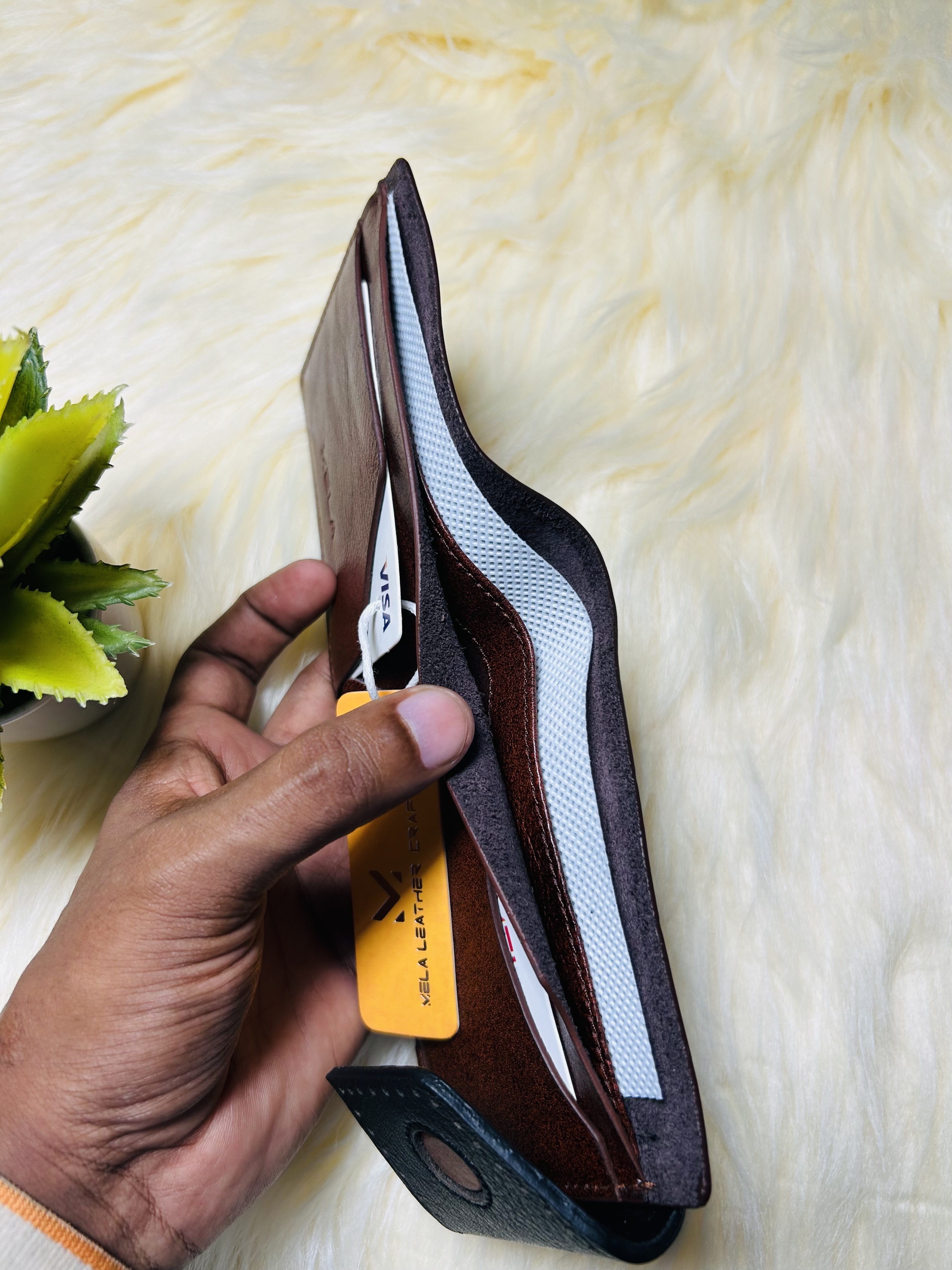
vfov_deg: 67.3
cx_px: 476
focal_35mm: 26
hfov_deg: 53.1
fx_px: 953
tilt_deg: -78.2
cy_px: 635
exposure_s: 1/304
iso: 50
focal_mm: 5.7
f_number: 1.5
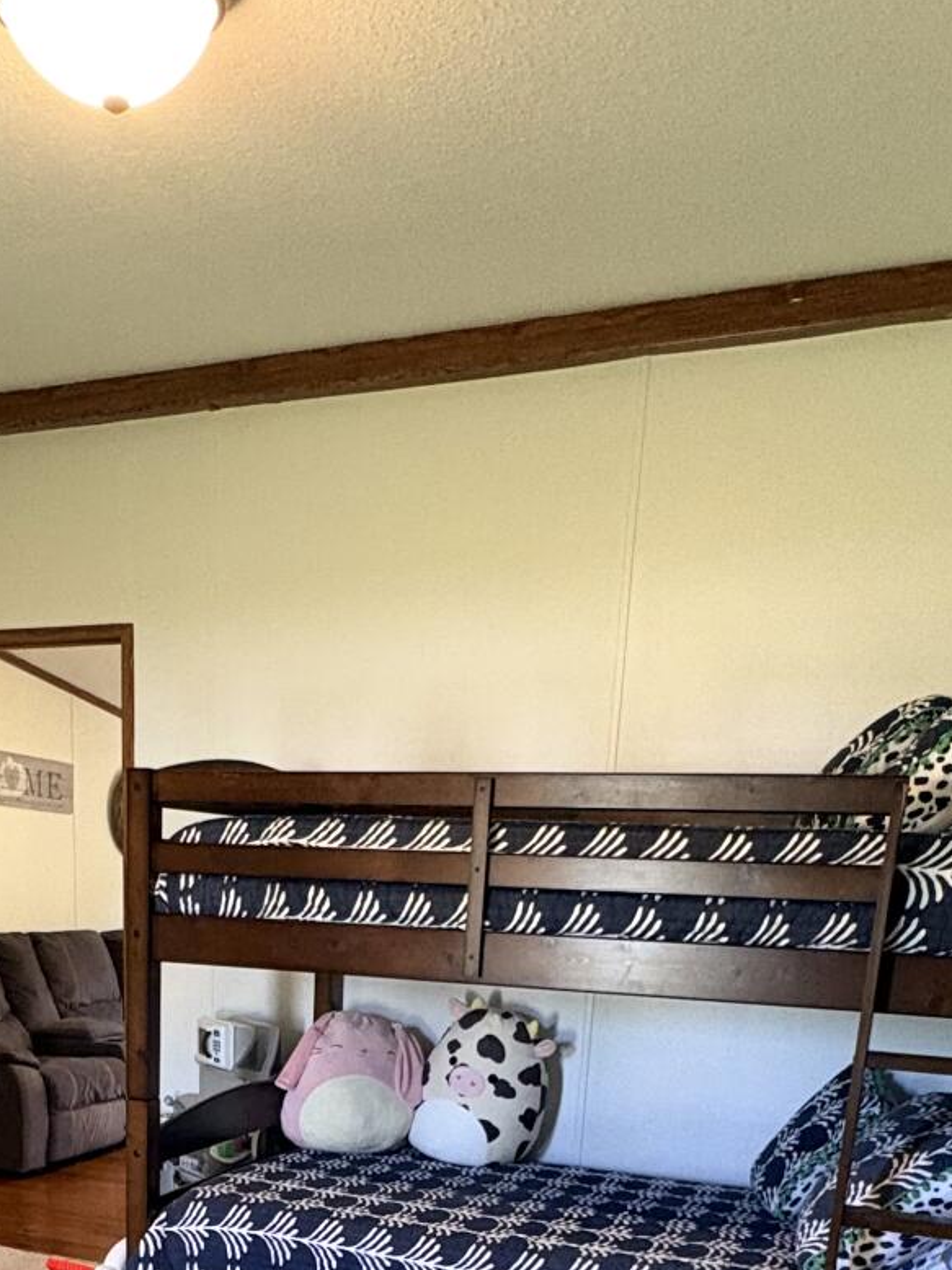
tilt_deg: -13.2
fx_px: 1321
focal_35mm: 36
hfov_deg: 39.2
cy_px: 1231
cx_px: 327
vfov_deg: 44.7
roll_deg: -2.3
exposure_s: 1/60
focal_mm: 2.22
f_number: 2.2
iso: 500
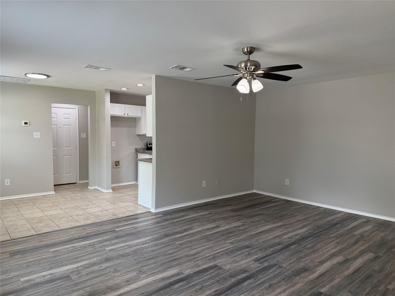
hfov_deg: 71.6
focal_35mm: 24
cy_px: 148
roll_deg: -0.3
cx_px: 198
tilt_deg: -4.6
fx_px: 274
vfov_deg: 56.8
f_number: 1.78
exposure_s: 1/214
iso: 200
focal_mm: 6.76
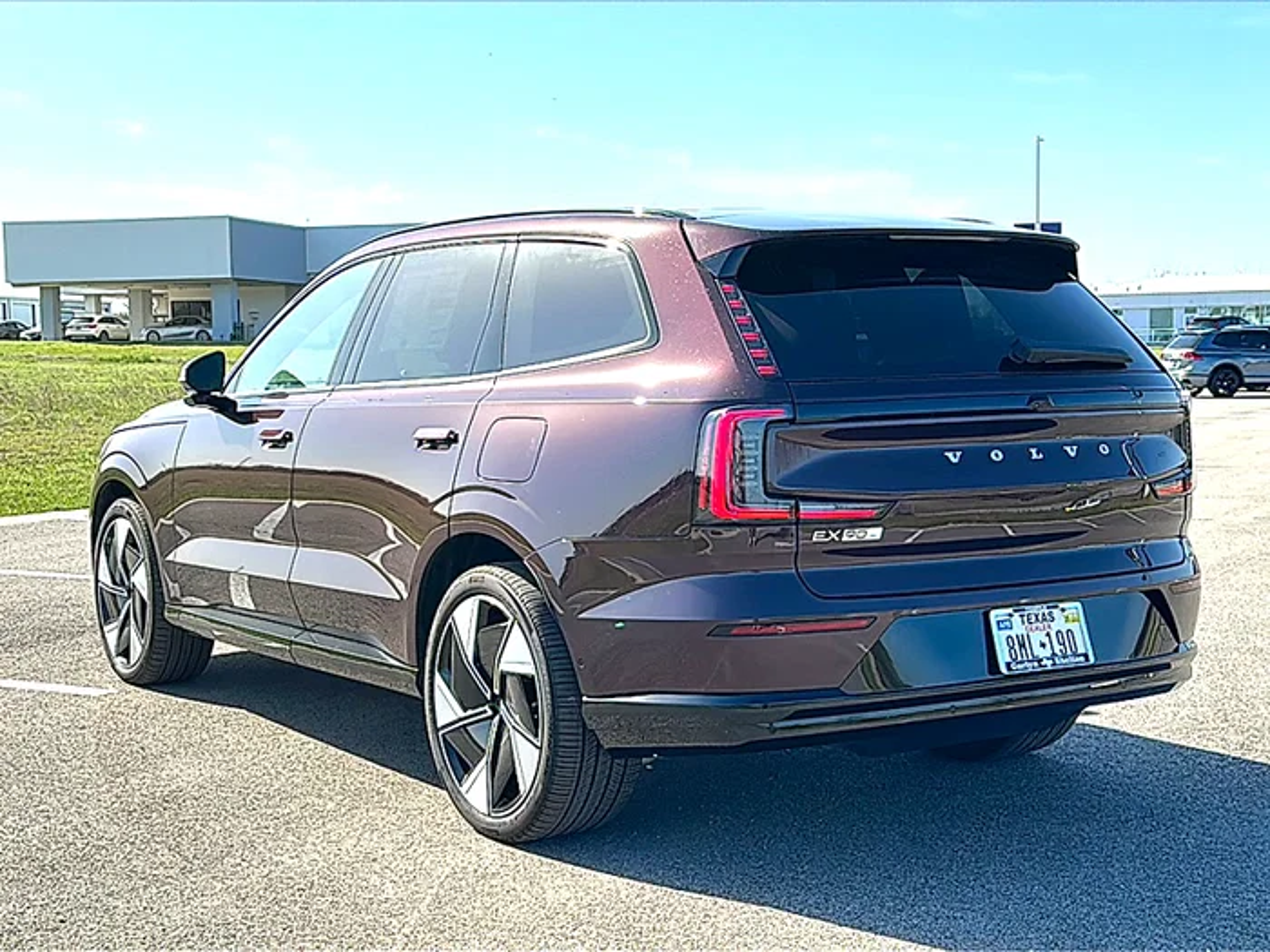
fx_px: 1578
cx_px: 635
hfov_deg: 43.9
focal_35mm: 43
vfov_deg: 33.6
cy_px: 476
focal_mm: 6.86
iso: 80
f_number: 1.78
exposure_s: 1/2747
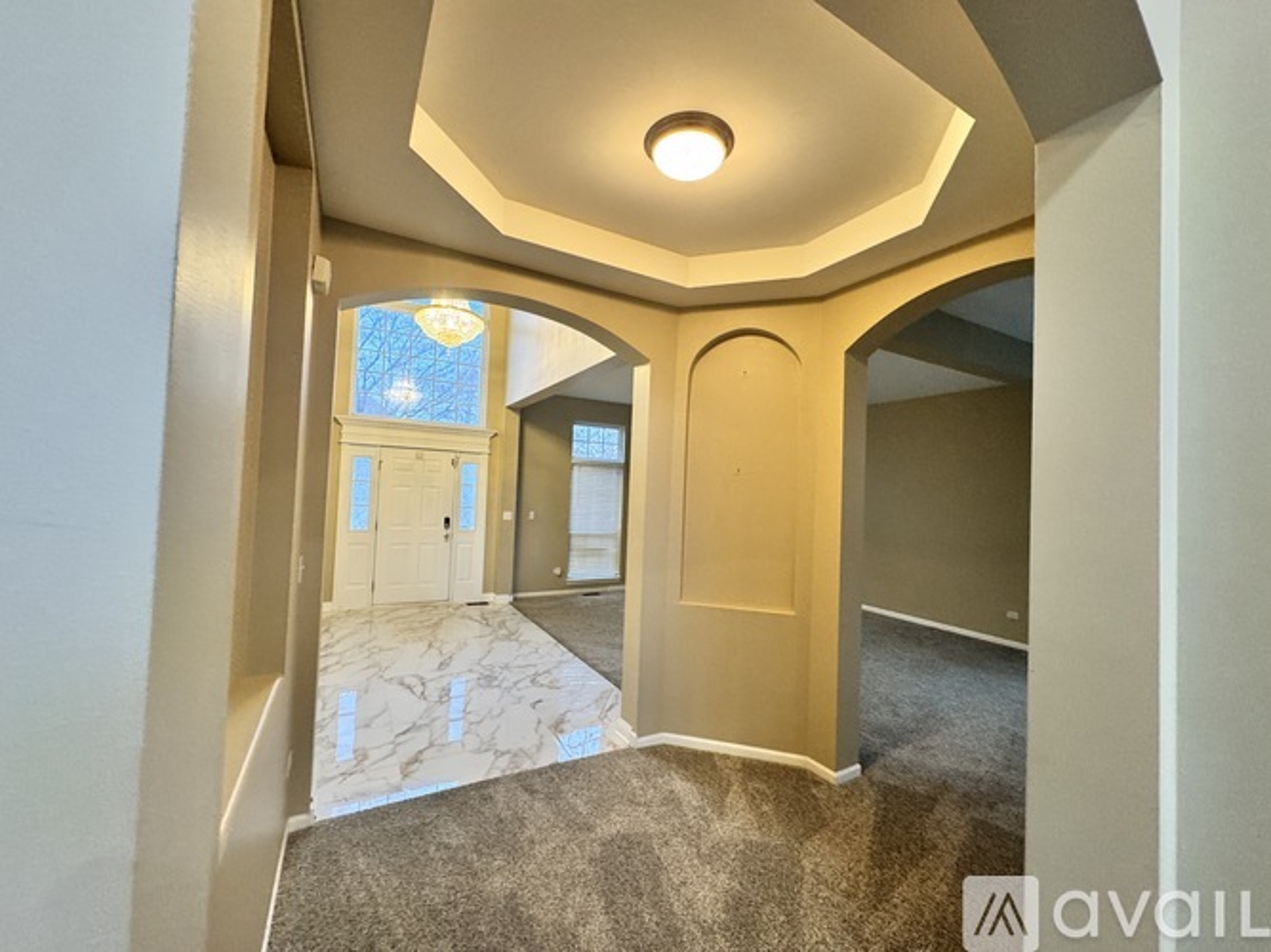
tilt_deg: +2.0
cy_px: 476
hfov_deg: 102.1
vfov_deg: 85.7
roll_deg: -2.9
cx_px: 636
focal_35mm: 14
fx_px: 514
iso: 400
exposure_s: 1/60
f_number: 2.2
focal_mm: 2.22
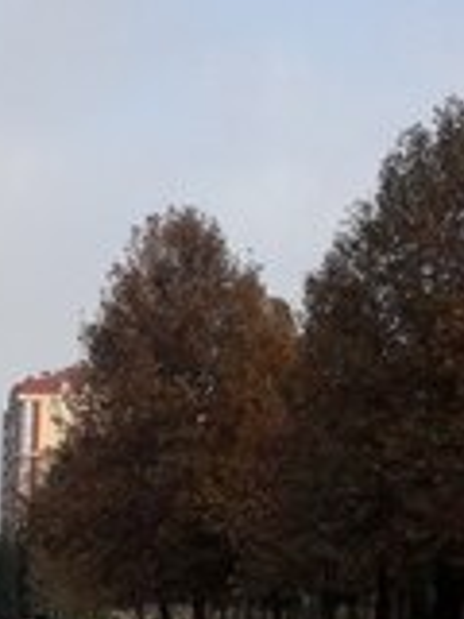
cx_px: -174
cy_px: 890
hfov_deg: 15.9
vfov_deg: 19.9
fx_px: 1555
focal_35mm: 87
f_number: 1.9
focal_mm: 3.7
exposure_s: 1/1215
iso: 40
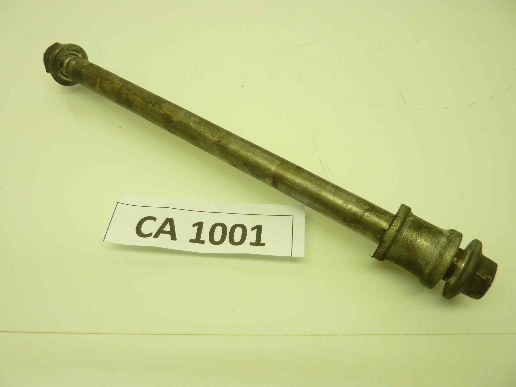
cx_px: 258
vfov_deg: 54.9
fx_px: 373
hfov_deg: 69.4
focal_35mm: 25
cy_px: 194
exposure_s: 1/30
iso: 80
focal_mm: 4.1
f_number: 3.3
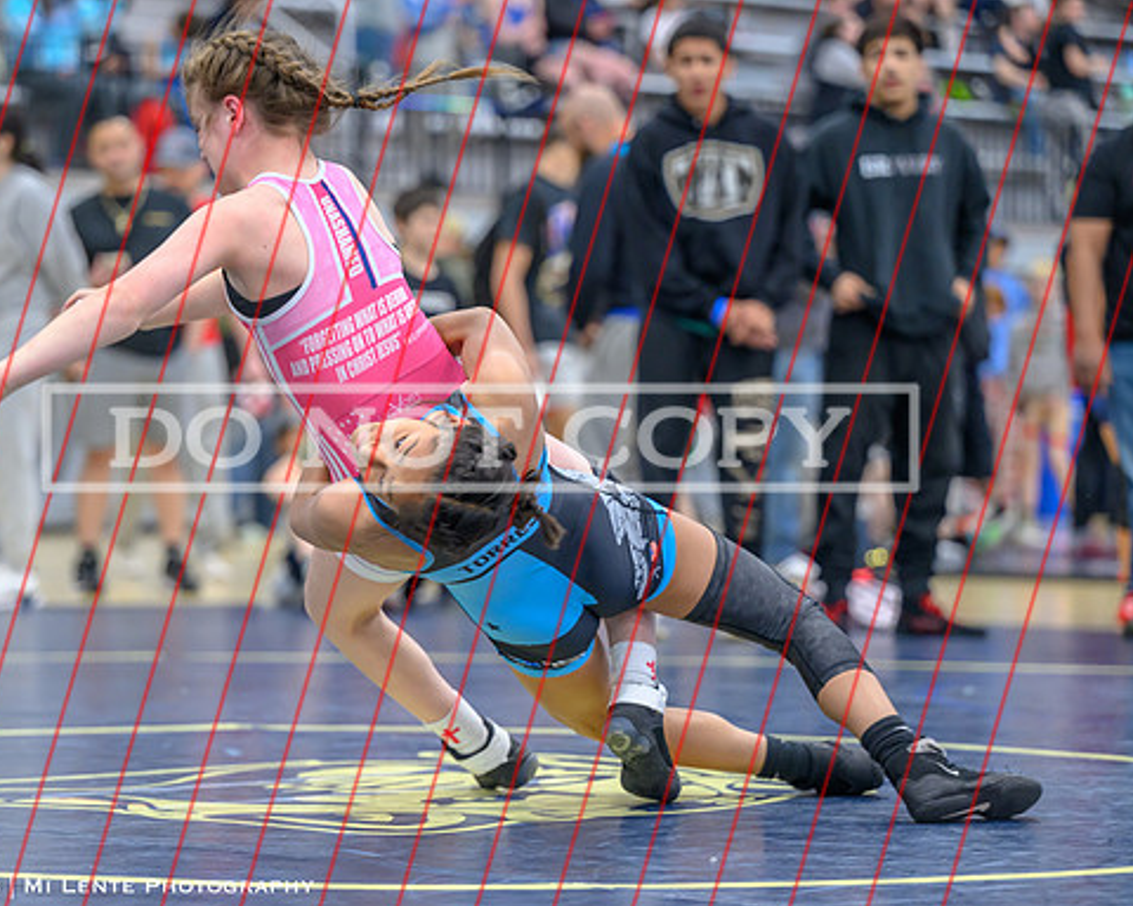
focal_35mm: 145
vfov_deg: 10.6
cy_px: 505
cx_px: 476
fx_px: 4862
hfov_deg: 13.3
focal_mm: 115
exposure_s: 1/640
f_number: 2.8
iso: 2500
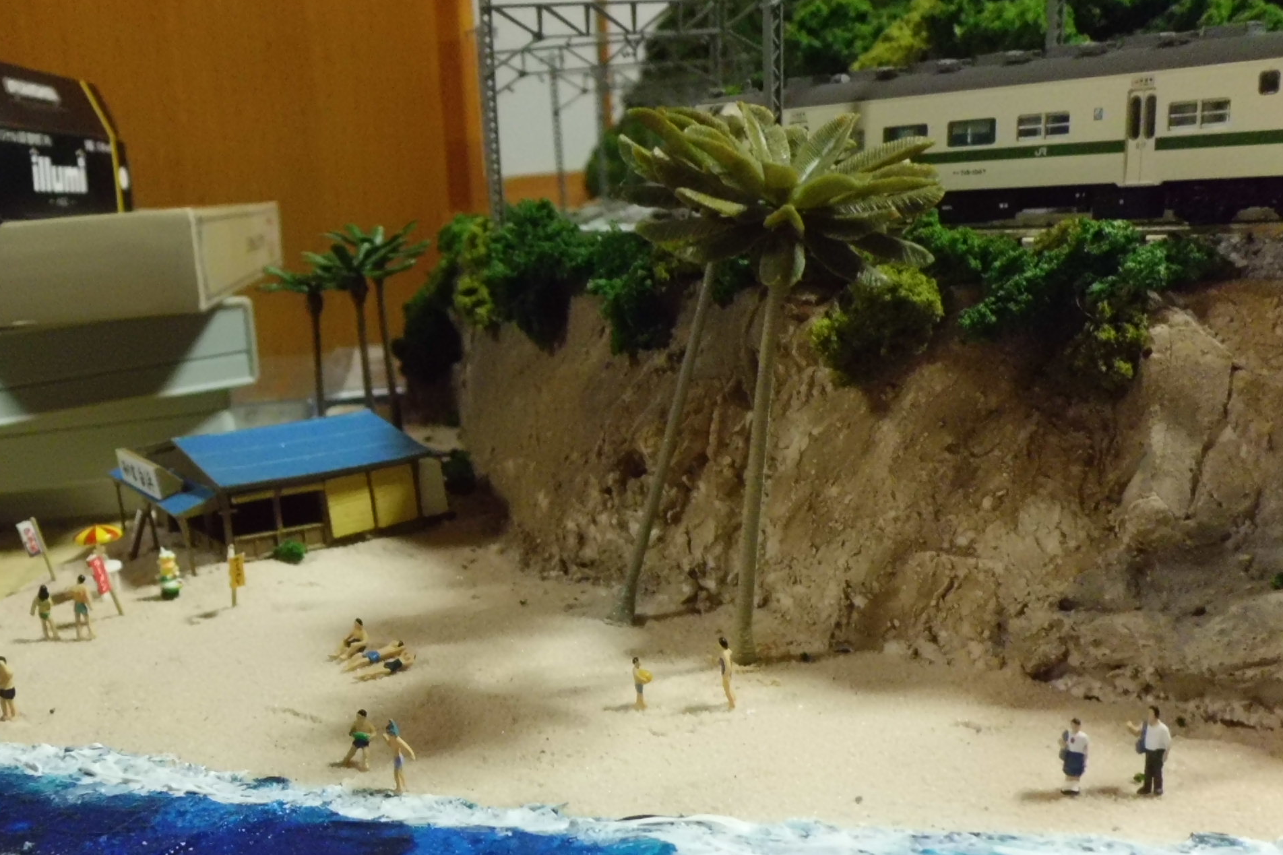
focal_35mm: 40
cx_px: 456
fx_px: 1425
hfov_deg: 47.9
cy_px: 669
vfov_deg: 32.6
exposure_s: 1/30
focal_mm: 4.7
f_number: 2.8
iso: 400
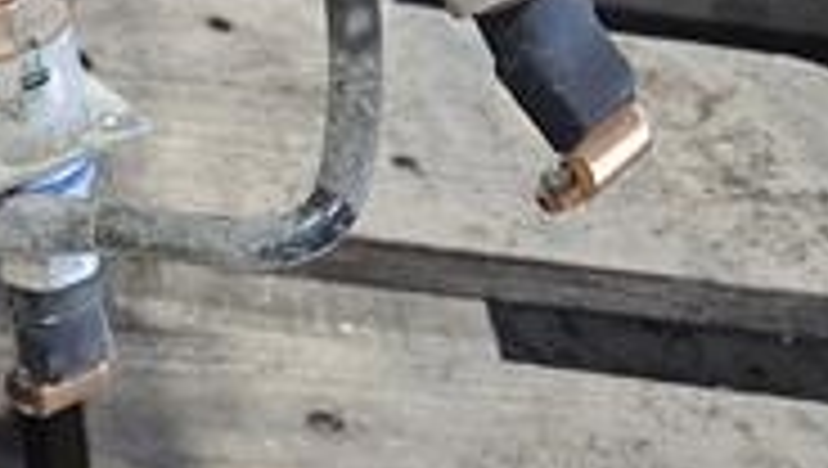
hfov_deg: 20.8
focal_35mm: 87
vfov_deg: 13.6
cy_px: -94
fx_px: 1912
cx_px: -418
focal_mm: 5.4
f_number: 1.8
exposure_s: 1/100
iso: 200
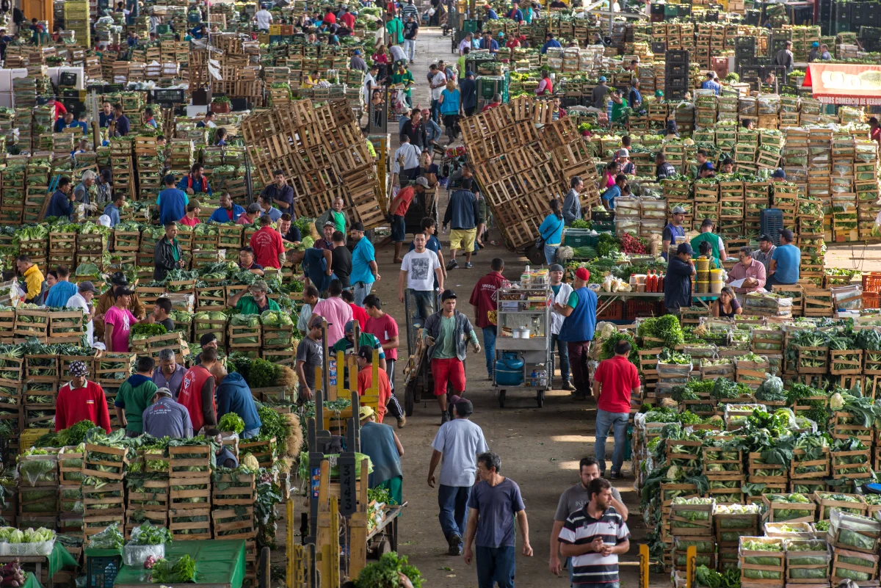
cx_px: 440
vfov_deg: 6.9
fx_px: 4896
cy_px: 294
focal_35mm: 200
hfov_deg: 10.3
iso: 400
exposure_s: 1/160
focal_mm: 200
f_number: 7.1
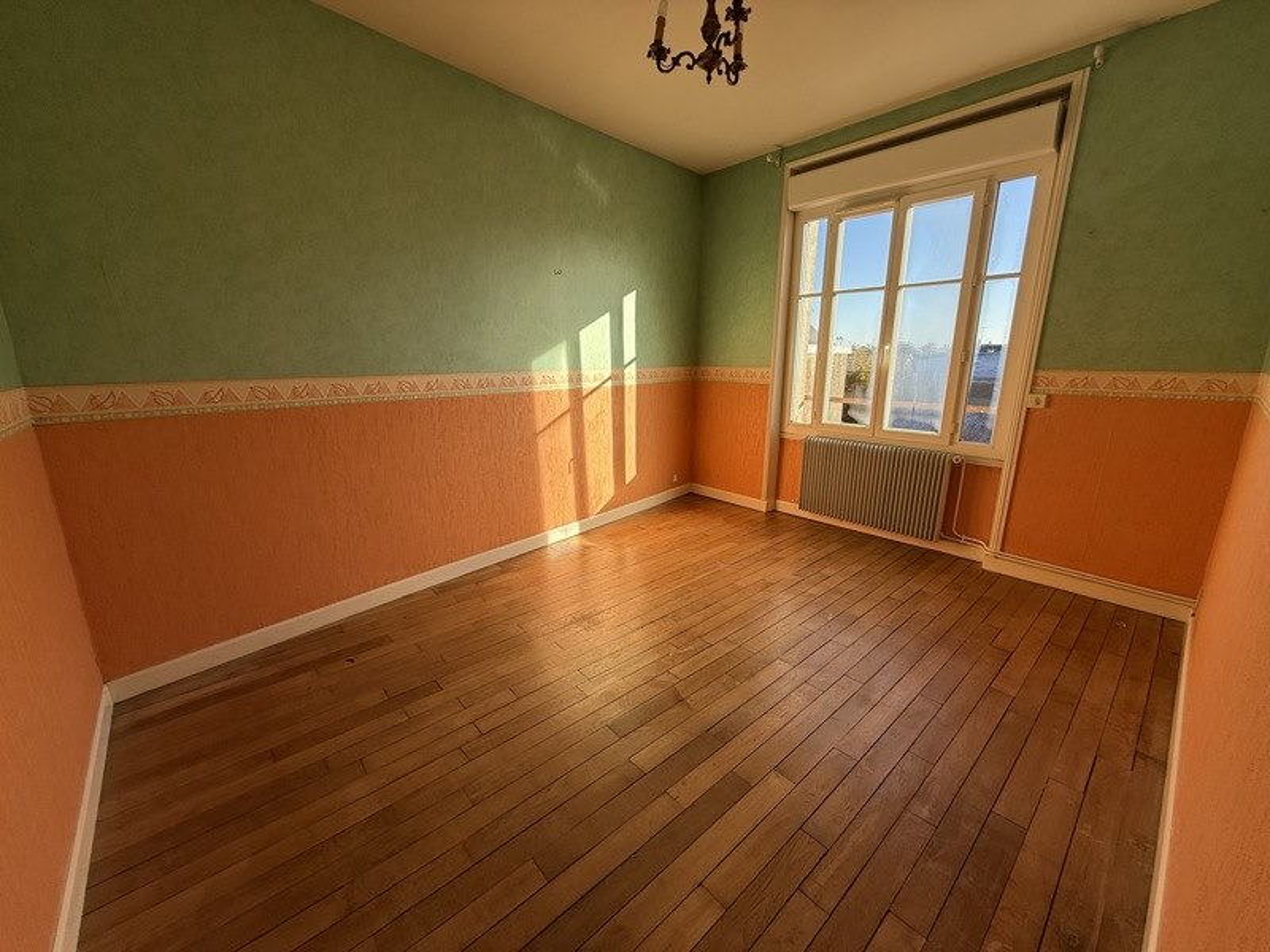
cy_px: 476
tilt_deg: -13.8
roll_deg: +0.4
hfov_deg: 102.1
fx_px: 514
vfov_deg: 85.7
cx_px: 635
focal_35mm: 14
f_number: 2.2
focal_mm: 2.22
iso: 64
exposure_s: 1/374
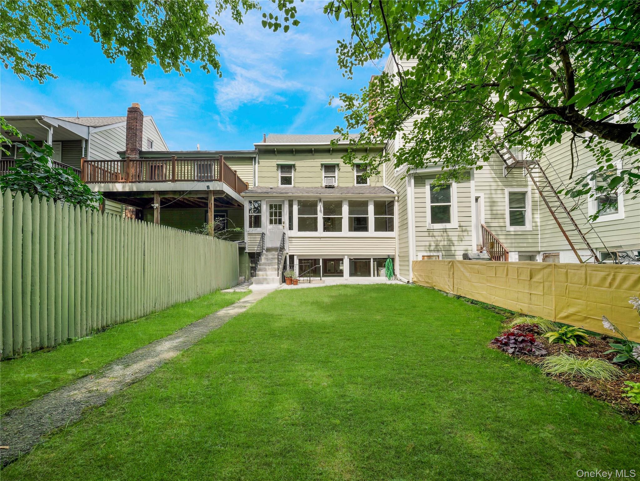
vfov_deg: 85.7
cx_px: 320
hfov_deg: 102.0
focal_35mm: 14
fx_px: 259
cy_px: 240
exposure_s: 1/500
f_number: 3.5
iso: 200
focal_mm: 7
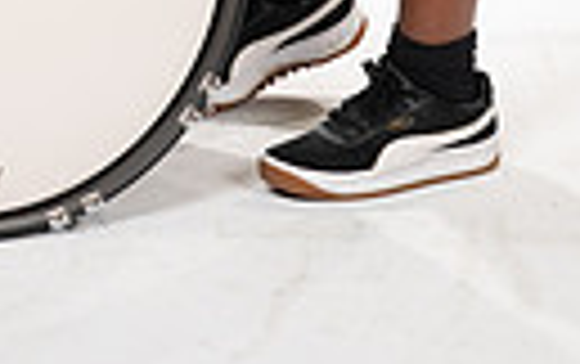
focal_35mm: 220
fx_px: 3482
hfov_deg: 9.5
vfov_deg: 5.7
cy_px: -584
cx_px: 81
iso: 800
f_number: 7.1
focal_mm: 62
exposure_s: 1/320
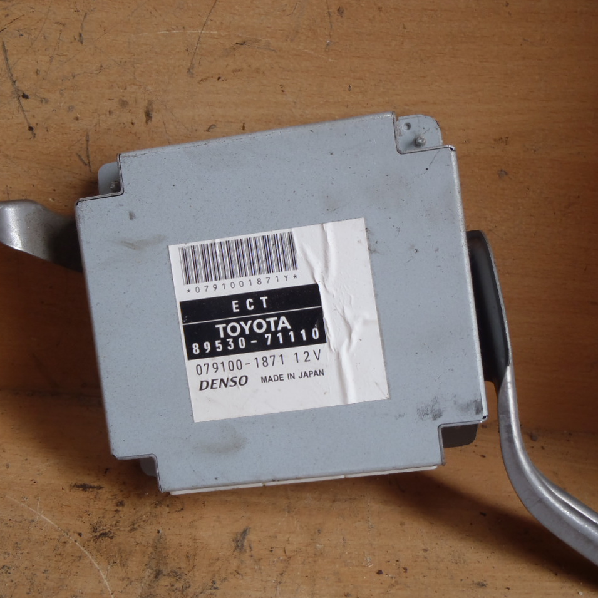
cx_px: 251
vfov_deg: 37.6
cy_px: 298
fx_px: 880
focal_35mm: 45
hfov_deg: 37.5
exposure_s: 1/50
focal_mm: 6.83
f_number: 4.6
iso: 100
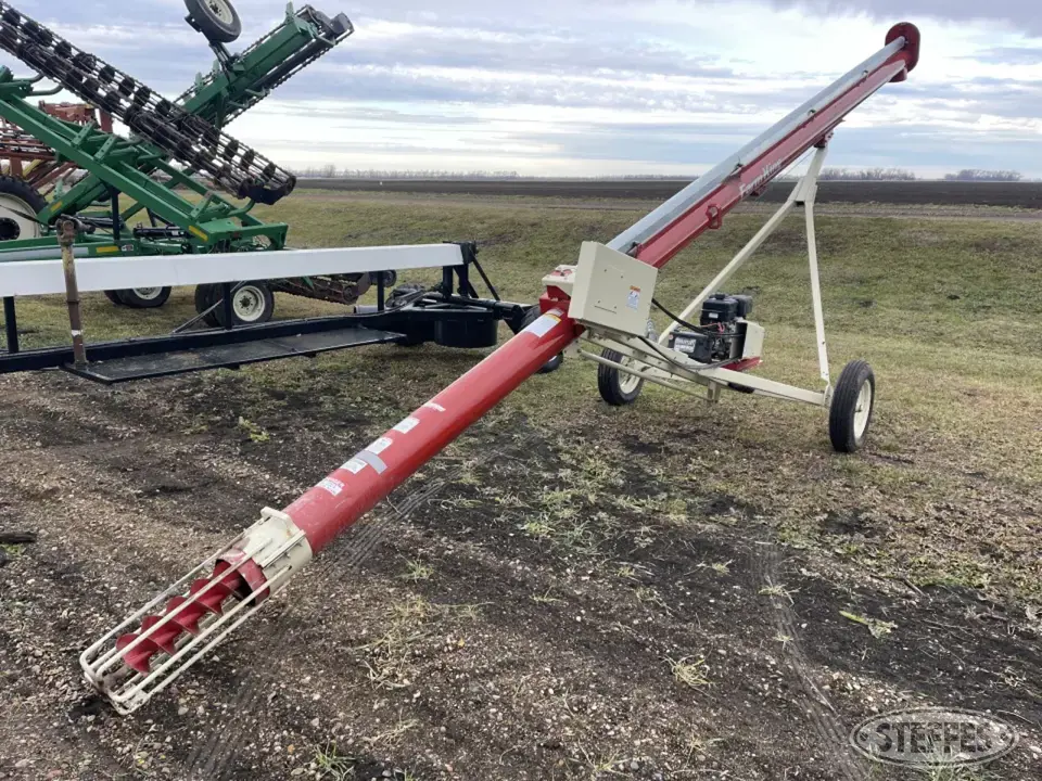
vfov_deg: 53.1
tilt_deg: -12.9
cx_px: 521
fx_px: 783
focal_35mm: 26
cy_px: 390
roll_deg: -0.4
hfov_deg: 67.3
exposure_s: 1/144
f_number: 1.6
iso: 32
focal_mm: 5.1
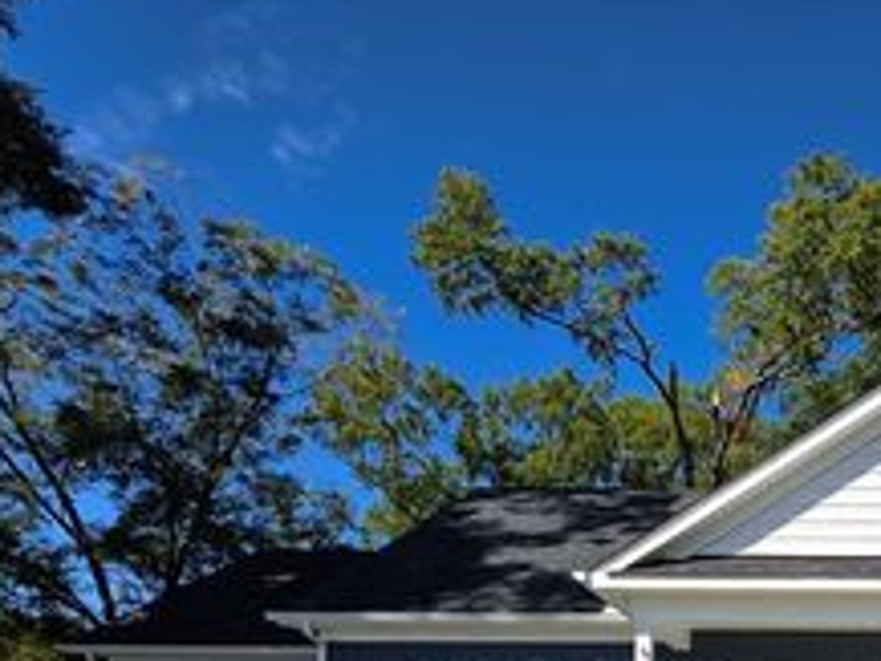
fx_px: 764
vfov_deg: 38.5
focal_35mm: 30
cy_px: 732
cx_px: 836
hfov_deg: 50.9
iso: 40
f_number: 1.9
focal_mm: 2.2
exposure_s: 1/2289
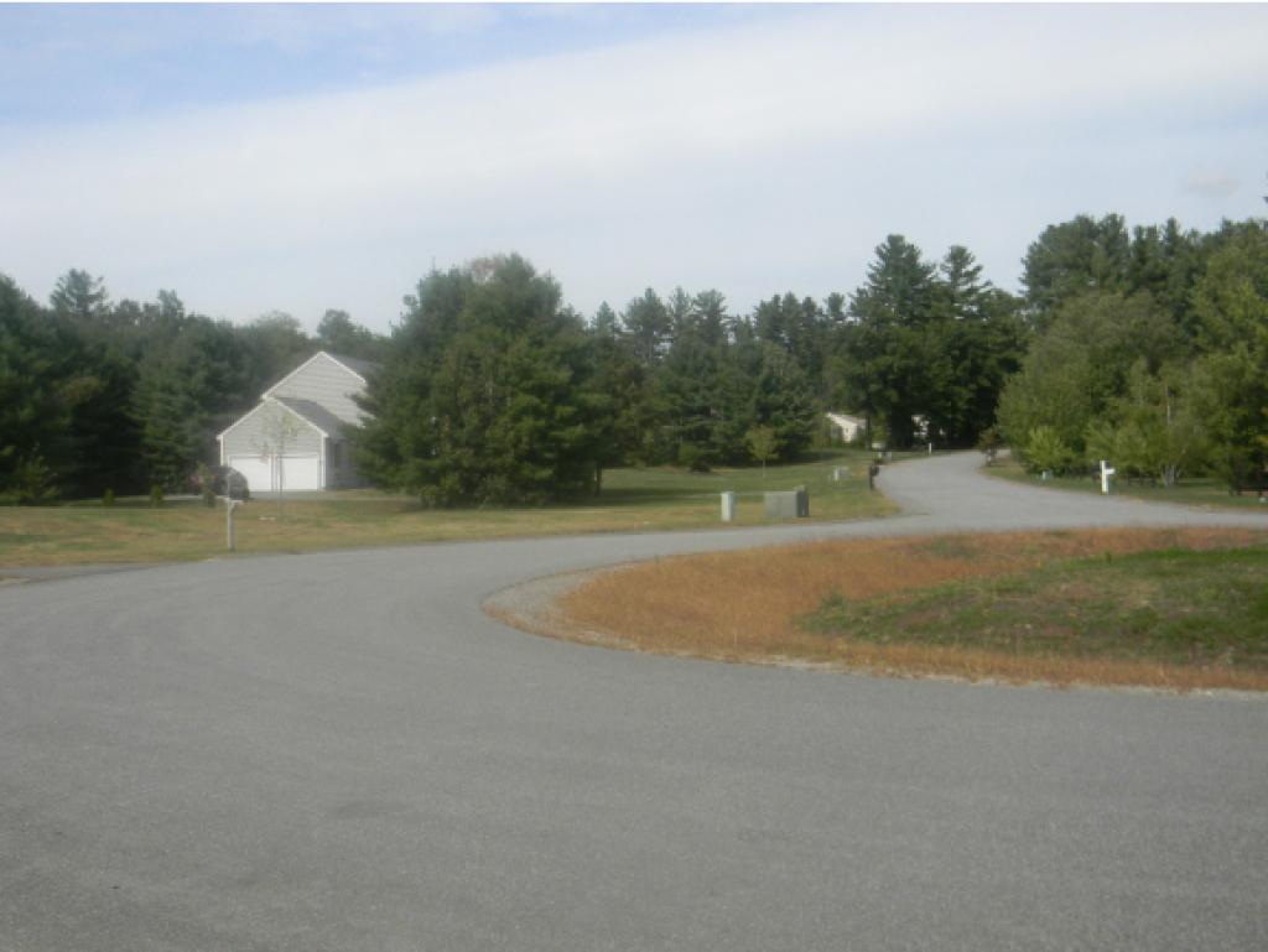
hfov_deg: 45.8
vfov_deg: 35.2
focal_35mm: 41
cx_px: 634
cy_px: 476
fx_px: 1503
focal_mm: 7.3
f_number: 3.8
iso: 112
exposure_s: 1/914
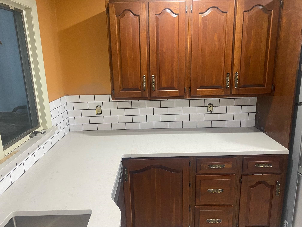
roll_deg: +0.5
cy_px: 114
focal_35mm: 26
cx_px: 151
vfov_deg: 53.1
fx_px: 227
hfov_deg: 67.3
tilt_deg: -13.9
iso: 320
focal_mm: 4.25
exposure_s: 1/60
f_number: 1.8
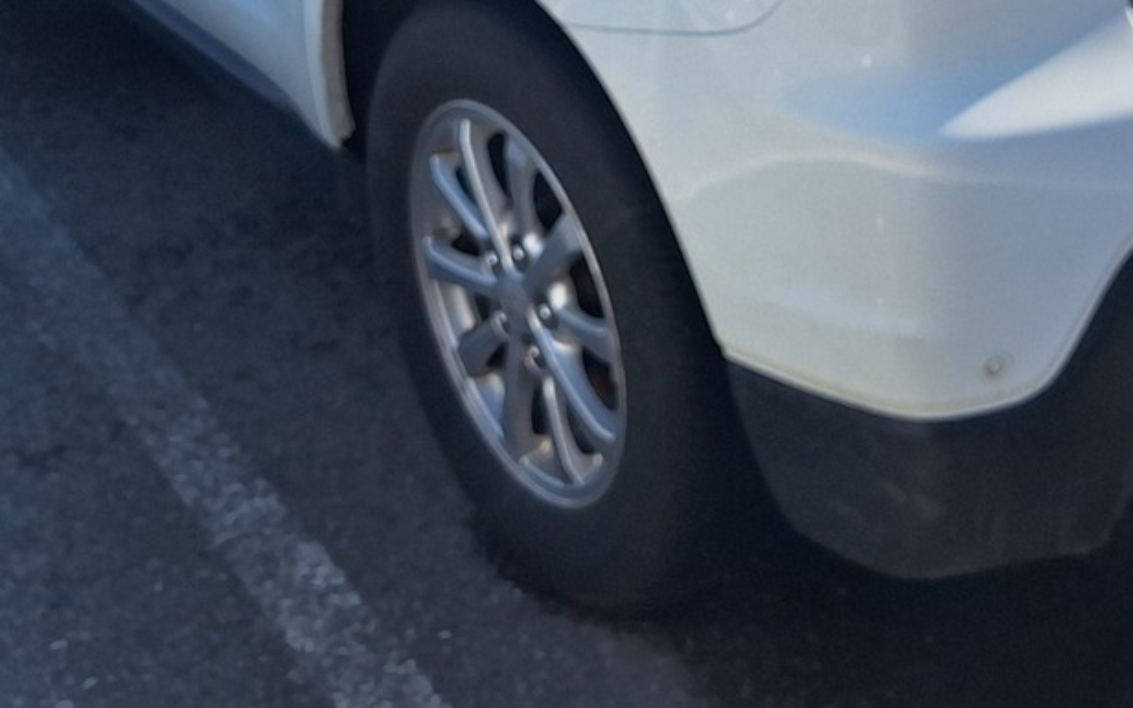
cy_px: -241
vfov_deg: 20.5
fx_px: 1760
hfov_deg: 35.2
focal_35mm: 57
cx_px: 795
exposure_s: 1/1916
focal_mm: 5.54
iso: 40
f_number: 1.8
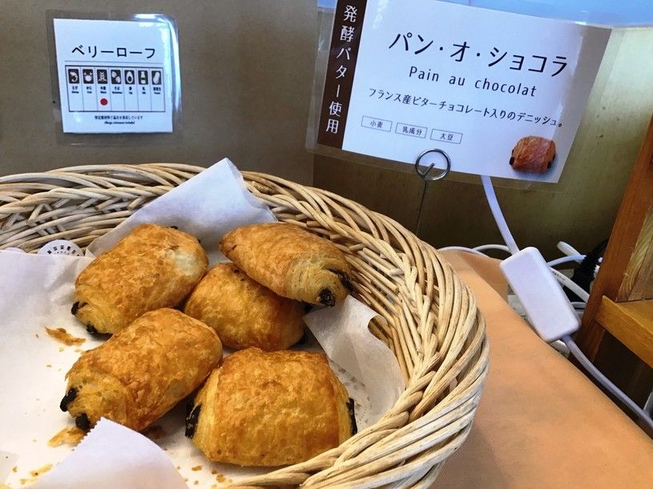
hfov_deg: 58.4
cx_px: 326
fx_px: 585
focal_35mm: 31
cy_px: 244
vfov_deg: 45.4
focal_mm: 3.3
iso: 25
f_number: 2.4
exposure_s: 1/30
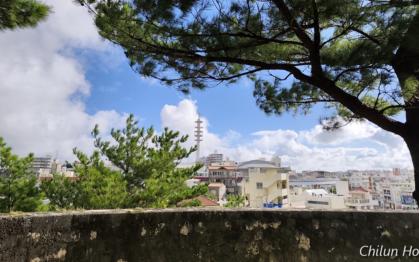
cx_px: 213
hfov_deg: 72.5
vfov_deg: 49.0
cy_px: 105
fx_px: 285
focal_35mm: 25
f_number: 1.7
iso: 50
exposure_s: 1/1244
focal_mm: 6.07
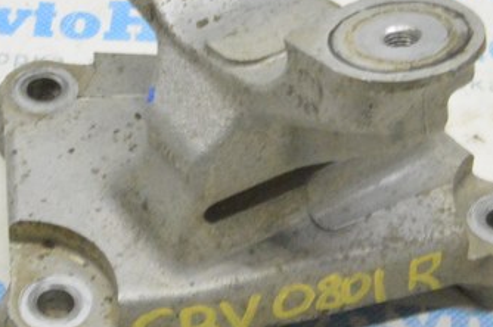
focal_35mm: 143
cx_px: 244
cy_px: 102
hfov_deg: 14.4
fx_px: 1950
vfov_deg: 9.6
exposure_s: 1/15
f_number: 20
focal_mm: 31
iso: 6400
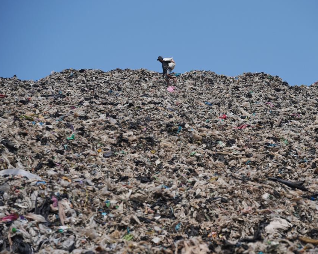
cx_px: 188
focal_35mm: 227
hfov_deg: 8.5
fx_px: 2137
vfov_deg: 6.8
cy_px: 126
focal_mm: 200
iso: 160
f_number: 5.6
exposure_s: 1/1250
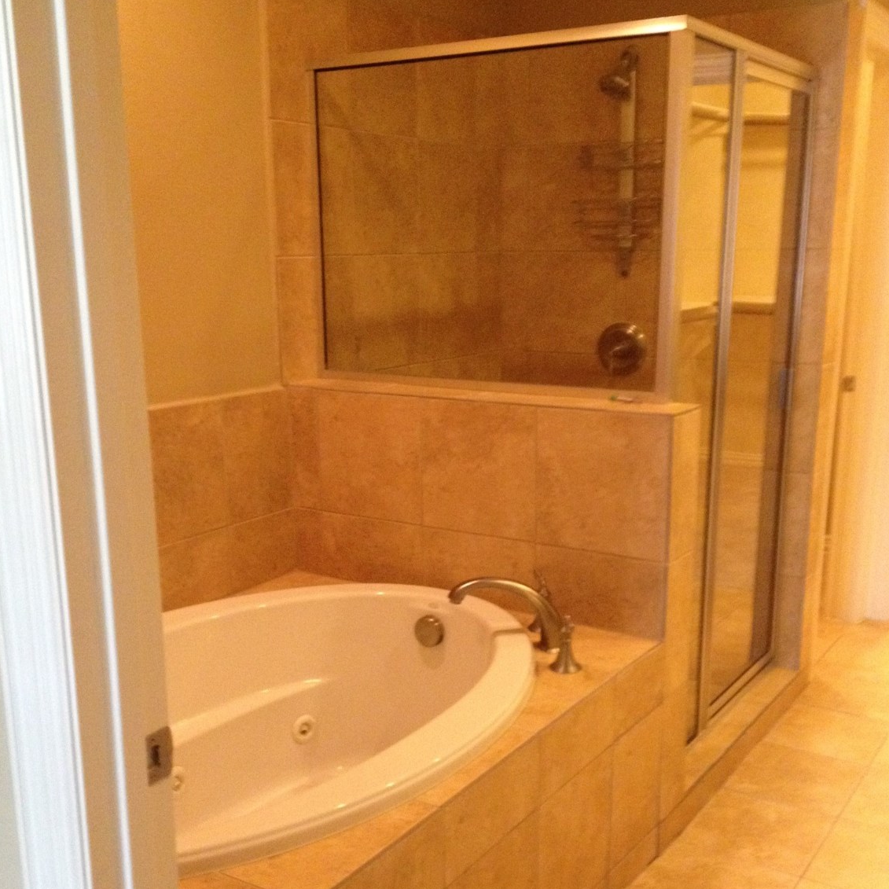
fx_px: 1220
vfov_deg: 39.9
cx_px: 448
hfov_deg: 40.0
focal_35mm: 42
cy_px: 535
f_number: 2.4
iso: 400
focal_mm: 4.28
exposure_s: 1/15
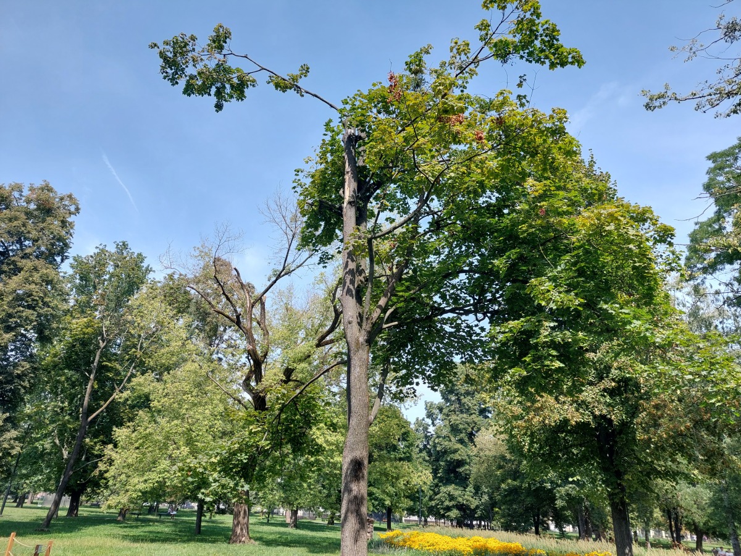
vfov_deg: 56.8
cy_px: 278
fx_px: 514
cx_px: 370
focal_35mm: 24
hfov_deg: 71.6
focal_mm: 5.23
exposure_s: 1/658
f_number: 1.8
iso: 40
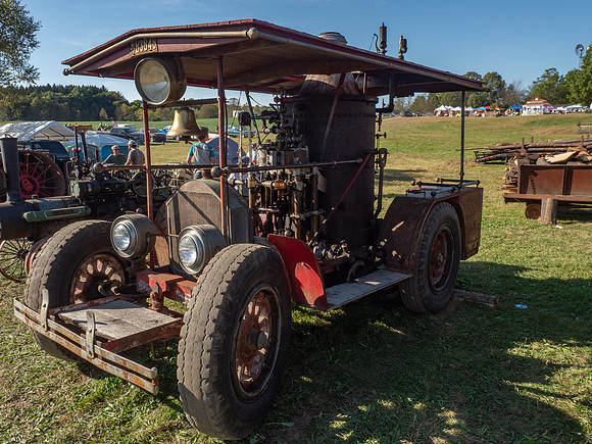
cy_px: 222
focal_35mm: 26
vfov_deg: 52.3
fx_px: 452
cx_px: 296
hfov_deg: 66.4
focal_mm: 12
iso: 200
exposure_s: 1/250
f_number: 7.1
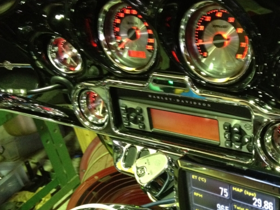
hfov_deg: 33.4
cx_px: 193
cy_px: 127
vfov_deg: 25.6
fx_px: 461
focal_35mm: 57
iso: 400
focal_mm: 4.28
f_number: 2.4
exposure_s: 1/20
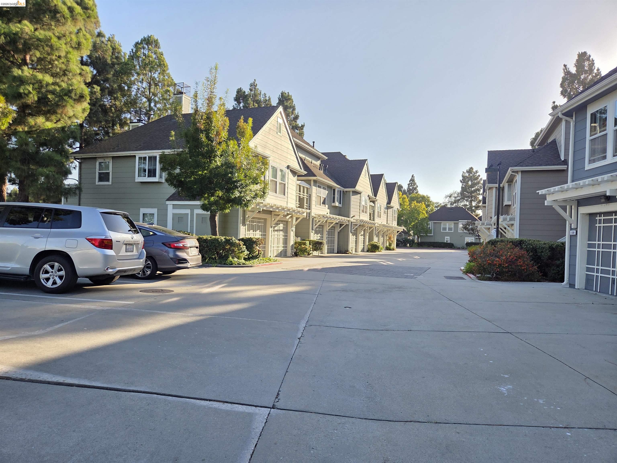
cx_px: 308
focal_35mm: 23
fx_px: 410
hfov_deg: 73.9
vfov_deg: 58.9
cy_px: 232
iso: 80
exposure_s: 1/2378
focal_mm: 5.4
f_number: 1.8
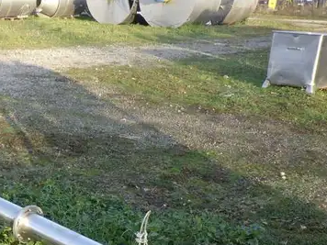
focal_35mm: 59
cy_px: 213
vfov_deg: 24.2
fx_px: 557
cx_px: 68
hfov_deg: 31.9
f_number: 4.2
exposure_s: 1/125
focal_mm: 5
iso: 125
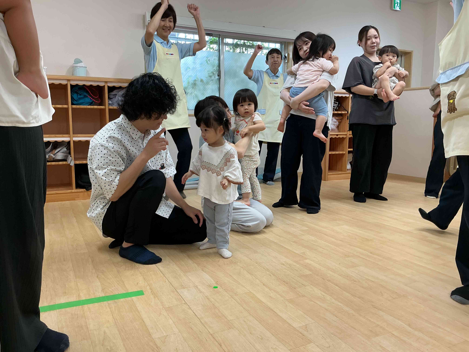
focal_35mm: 29
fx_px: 393
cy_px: 176
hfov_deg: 61.7
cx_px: 234
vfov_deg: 48.2
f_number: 1.8
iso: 64
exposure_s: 1/100
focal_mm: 3
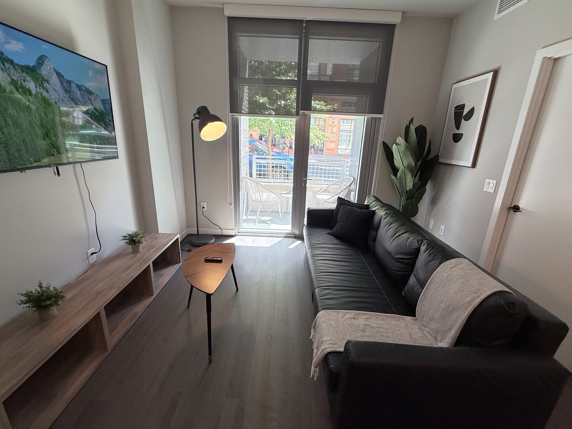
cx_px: 287
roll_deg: -2.5
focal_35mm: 15
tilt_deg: -16.0
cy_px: 207
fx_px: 248
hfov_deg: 98.2
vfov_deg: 81.7
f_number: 2.2
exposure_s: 1/120
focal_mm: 2.2
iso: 100
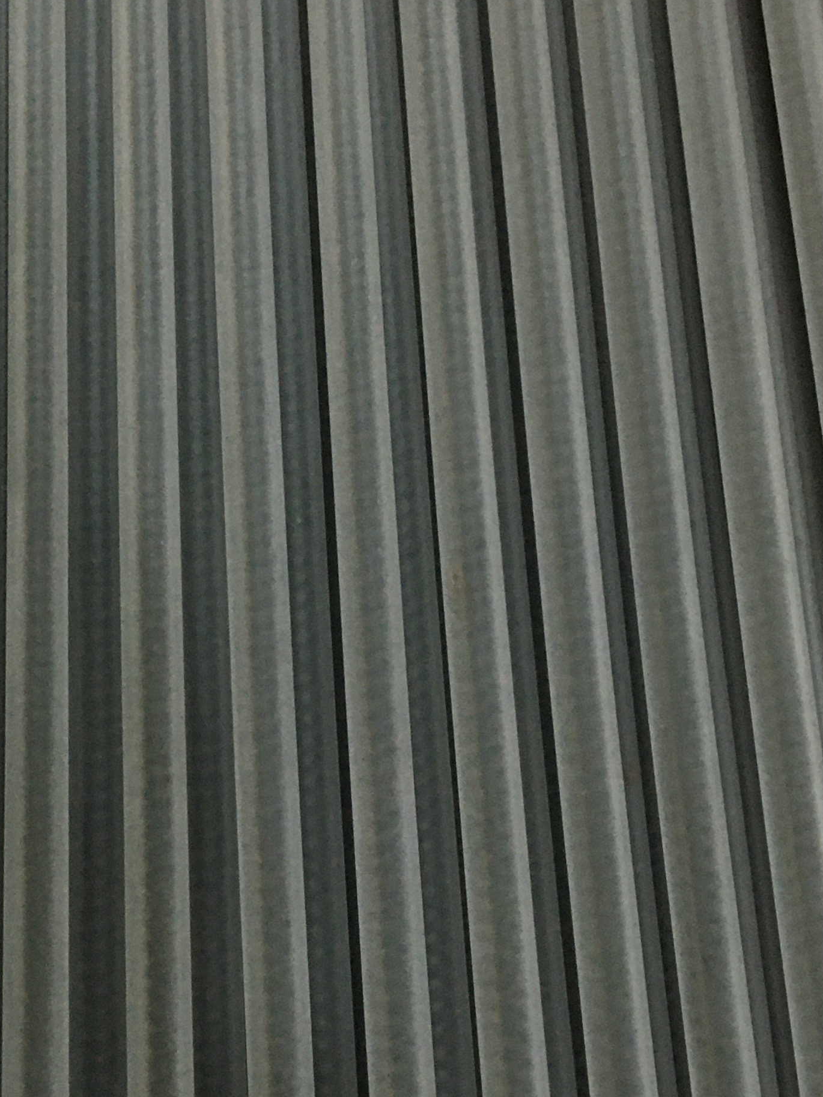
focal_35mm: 64
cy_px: 703
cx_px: 183
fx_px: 2029
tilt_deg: -72.0
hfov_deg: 22.7
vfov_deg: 30.1
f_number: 2.2
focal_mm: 4.15
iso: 200
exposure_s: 1/33
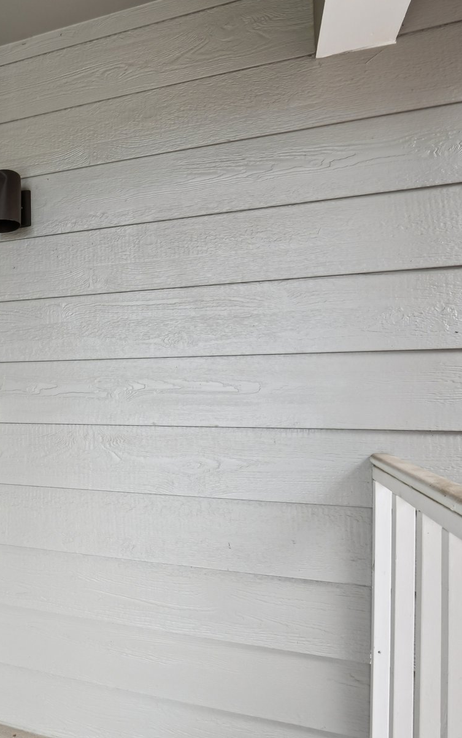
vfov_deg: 70.2
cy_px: 411
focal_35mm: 26
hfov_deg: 41.0
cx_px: -8
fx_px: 524
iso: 400
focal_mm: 10
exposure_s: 1/25
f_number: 8
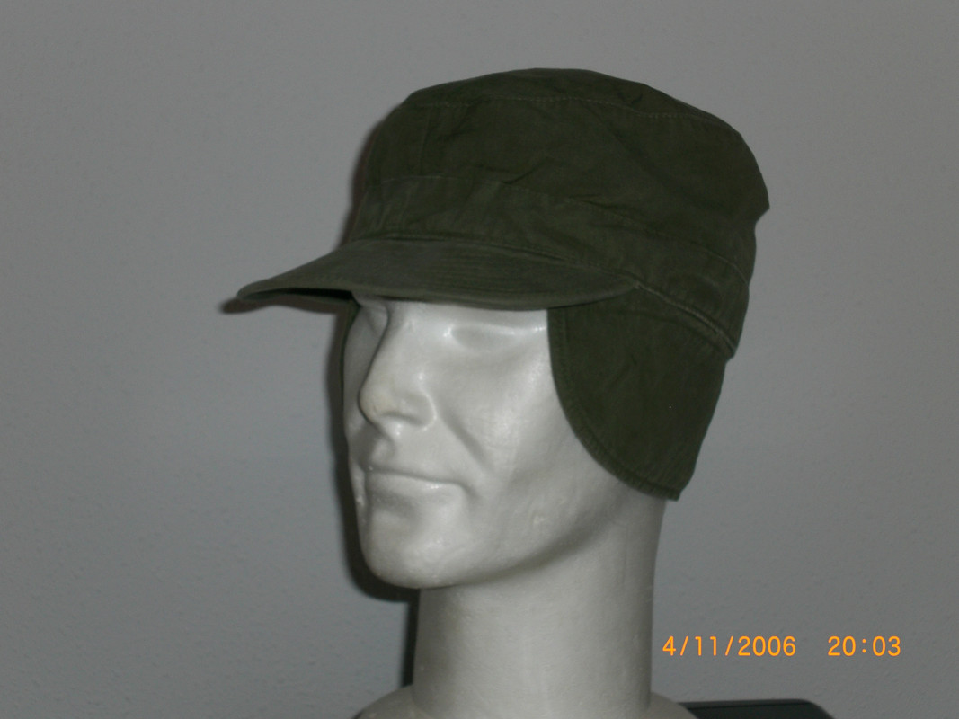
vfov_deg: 19.6
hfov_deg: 26.0
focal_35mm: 75
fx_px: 2078
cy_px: 360
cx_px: 480
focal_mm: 12.47
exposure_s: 1/30
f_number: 6.4
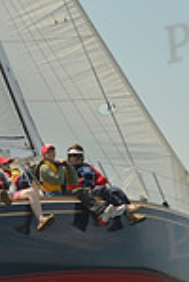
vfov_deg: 7.6
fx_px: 2132
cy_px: 139
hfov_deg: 5.1
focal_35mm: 272
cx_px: 68
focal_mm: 70
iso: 200
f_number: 7.1
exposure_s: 1/1250
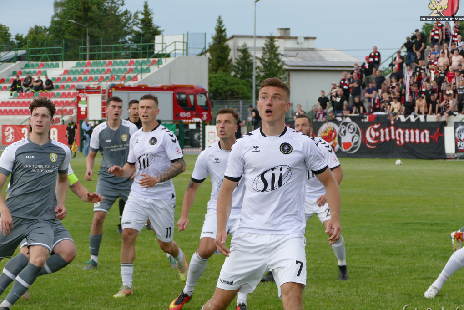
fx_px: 1831
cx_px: 217
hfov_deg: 14.4
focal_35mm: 142
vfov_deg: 9.7
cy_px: 151
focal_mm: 45.89
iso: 160
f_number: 3.9
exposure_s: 1/500
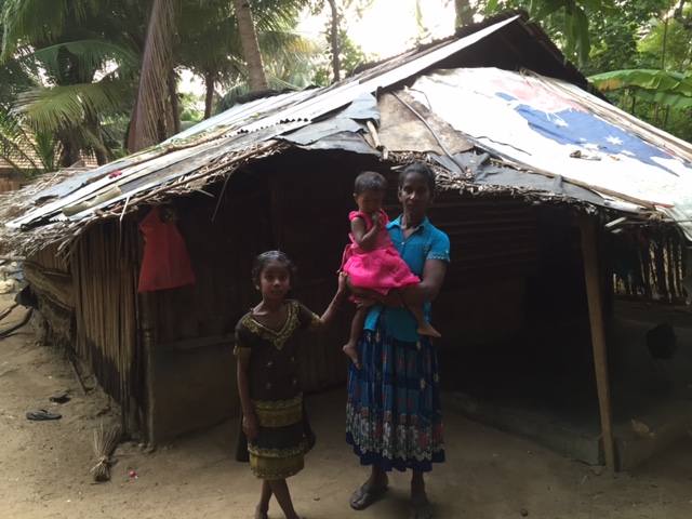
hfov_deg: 61.7
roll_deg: -0.7
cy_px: 260
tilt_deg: -6.2
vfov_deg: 48.2
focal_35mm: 29
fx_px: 580
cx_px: 346
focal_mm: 4.15
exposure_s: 1/33
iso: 80
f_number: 2.2
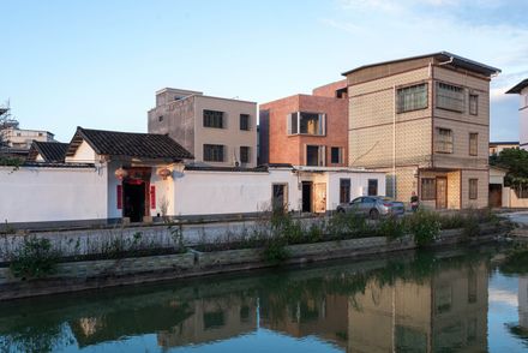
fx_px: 477
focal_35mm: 32
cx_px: 264
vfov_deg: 40.6
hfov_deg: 57.9
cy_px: 176
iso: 100
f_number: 8
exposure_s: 1/80
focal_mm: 32.5
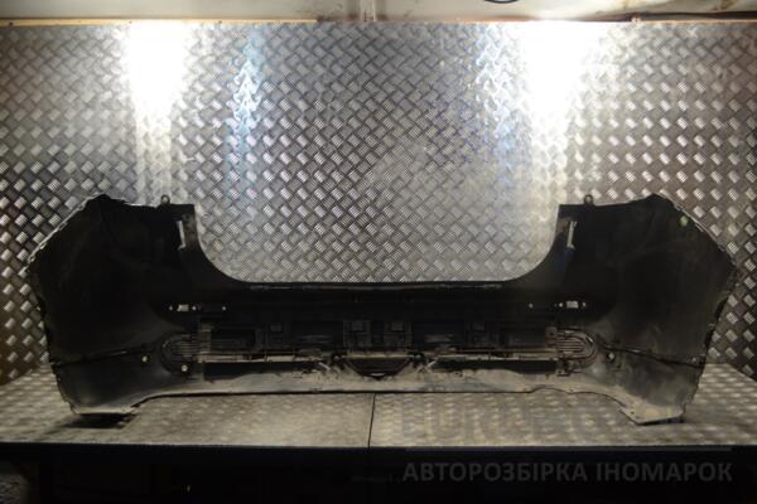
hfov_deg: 53.1
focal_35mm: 36
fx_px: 757
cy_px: 252
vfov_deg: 36.9
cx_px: 378
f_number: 4
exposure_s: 1/30
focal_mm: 24
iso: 100
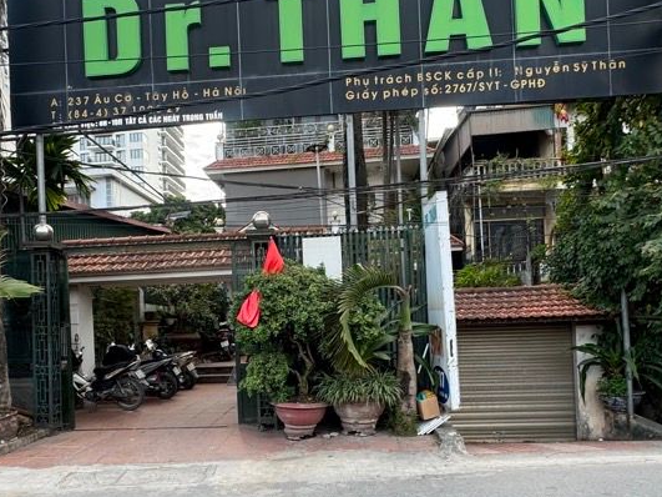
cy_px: 323
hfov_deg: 65.3
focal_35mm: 27
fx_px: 516
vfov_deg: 50.6
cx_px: 307
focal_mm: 2.22
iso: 40
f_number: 2.2
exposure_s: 1/108
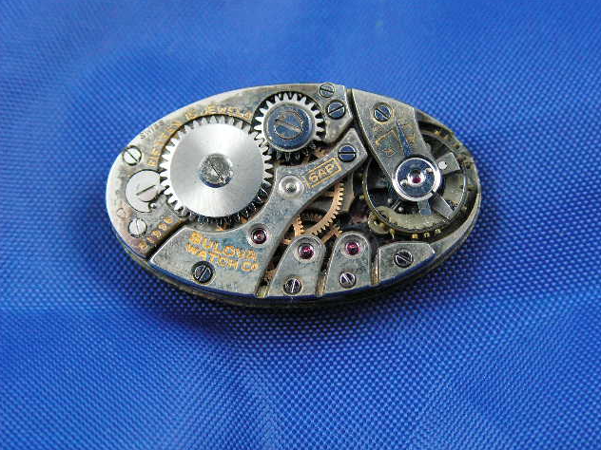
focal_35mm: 78
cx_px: 300
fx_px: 1354
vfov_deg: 18.9
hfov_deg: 25.0
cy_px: 223
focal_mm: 12.9
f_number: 3.3
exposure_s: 1/40
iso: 160
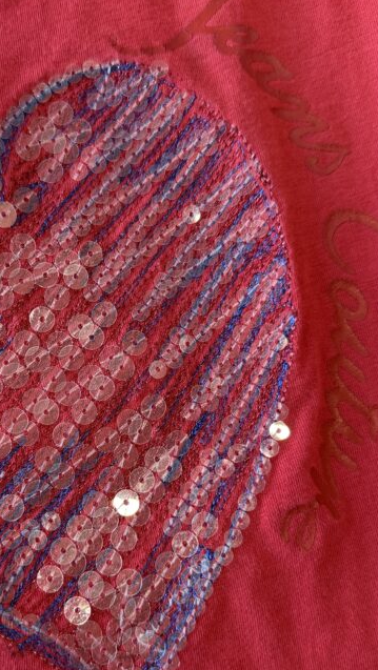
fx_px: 747
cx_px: 78
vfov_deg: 48.0
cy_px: 409
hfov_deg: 27.8
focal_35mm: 42
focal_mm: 6.76
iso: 200
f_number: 1.78
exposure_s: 1/81
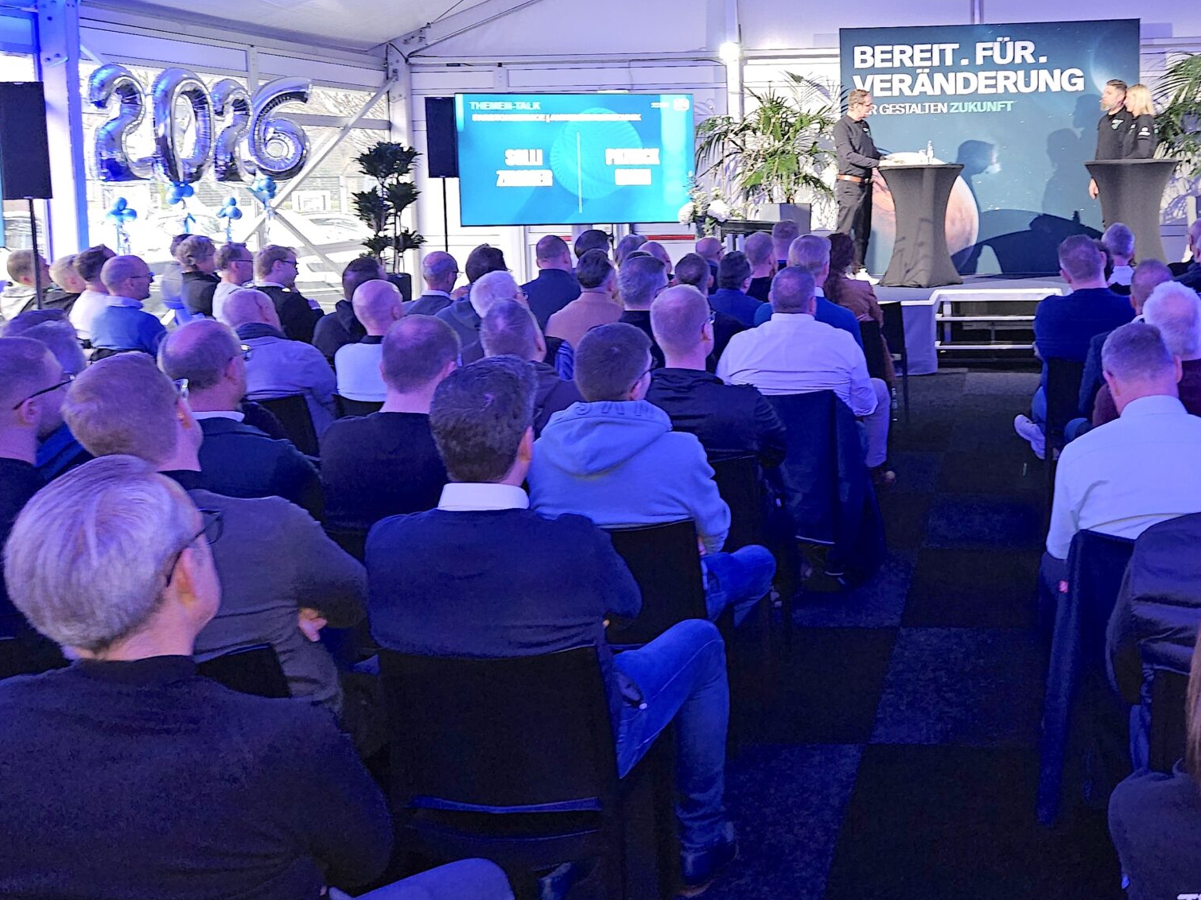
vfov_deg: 36.2
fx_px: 1353
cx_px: 883
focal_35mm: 39
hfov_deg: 46.4
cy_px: 258
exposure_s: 1/24
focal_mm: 5.4
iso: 100
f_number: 1.8
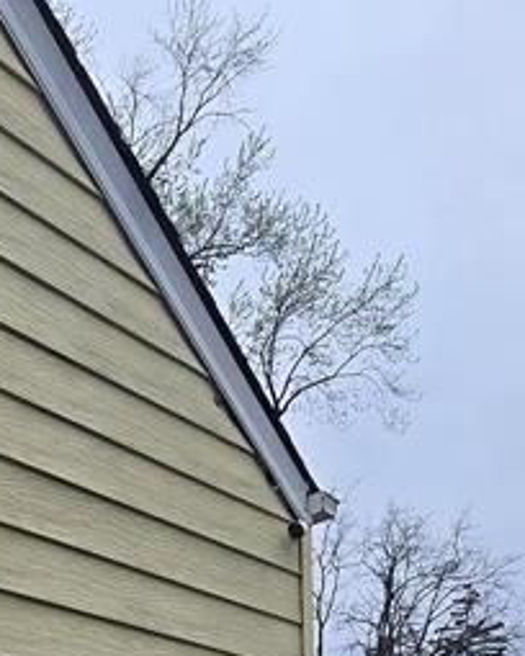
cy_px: 898
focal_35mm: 51
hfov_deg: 28.5
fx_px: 991
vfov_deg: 28.5
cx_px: 51
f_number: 2.2
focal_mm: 2.2
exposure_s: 1/890
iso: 50
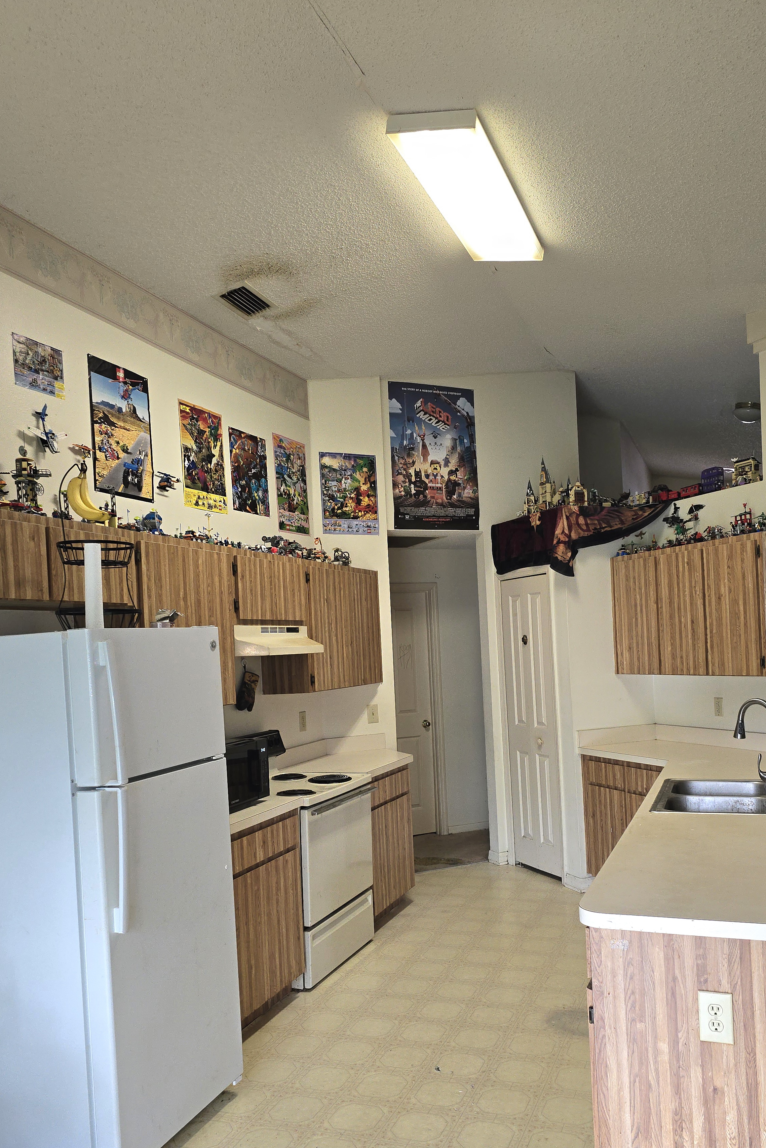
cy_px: 636
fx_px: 894
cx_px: 417
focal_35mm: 28
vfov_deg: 65.3
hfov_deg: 46.3
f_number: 1.7
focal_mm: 6.3
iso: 100
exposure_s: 1/40
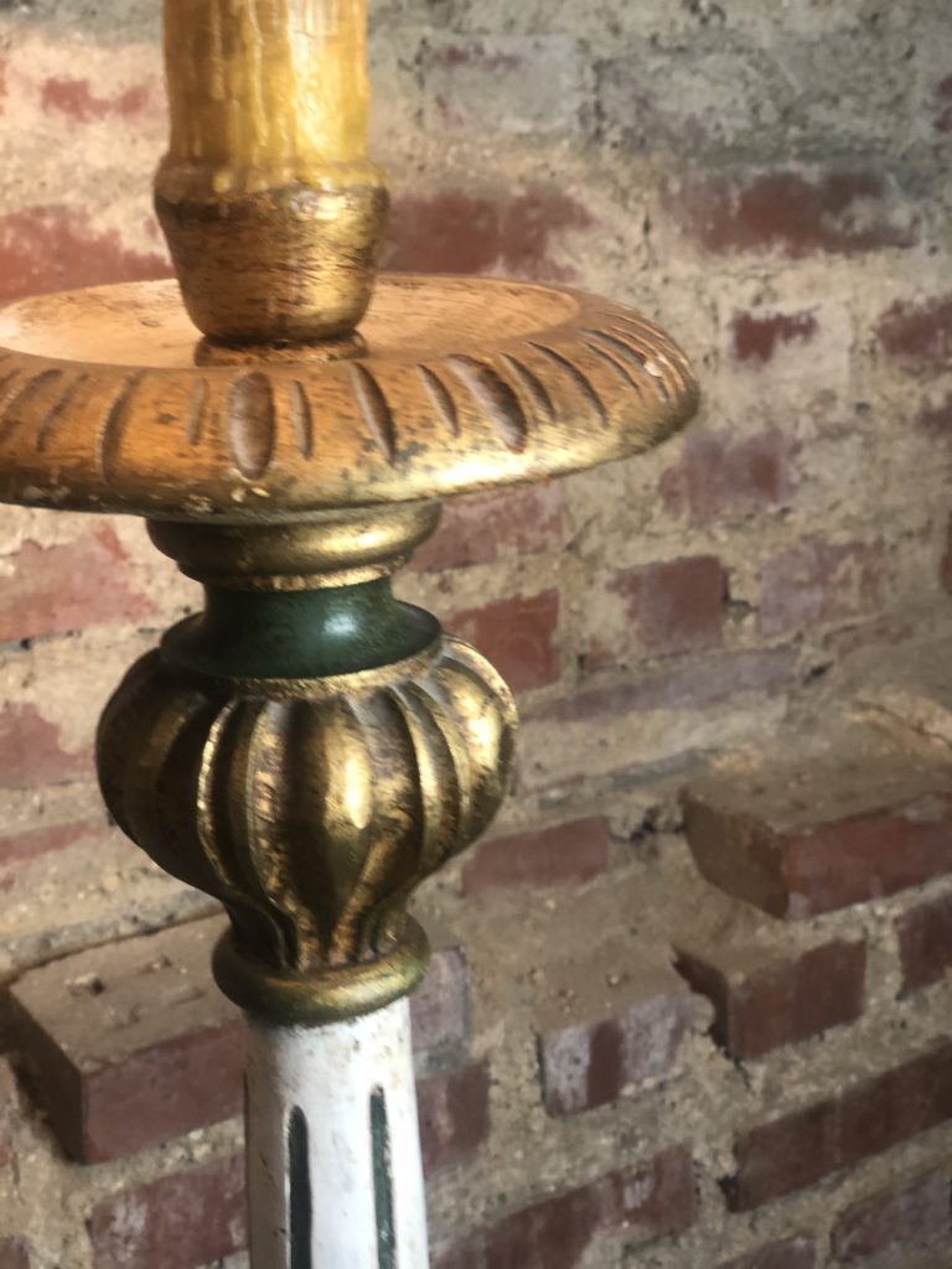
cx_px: 476
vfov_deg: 36.8
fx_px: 1907
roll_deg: -1.8
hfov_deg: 28.0
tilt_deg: -16.8
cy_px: 634
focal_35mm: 52
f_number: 2.4
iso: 80
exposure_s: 1/33
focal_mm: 6
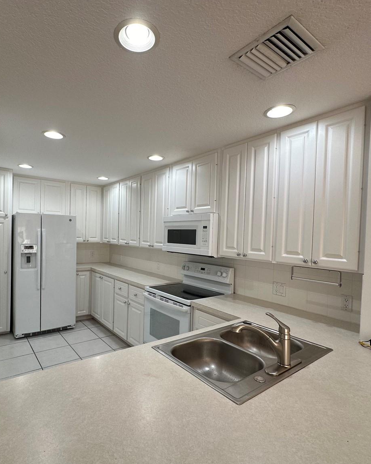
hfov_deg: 70.4
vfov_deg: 83.3
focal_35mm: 19
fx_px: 261
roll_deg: -1.6
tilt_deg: +0.2
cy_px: 240
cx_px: 155
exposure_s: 1/120
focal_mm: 2.22
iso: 100
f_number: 2.2
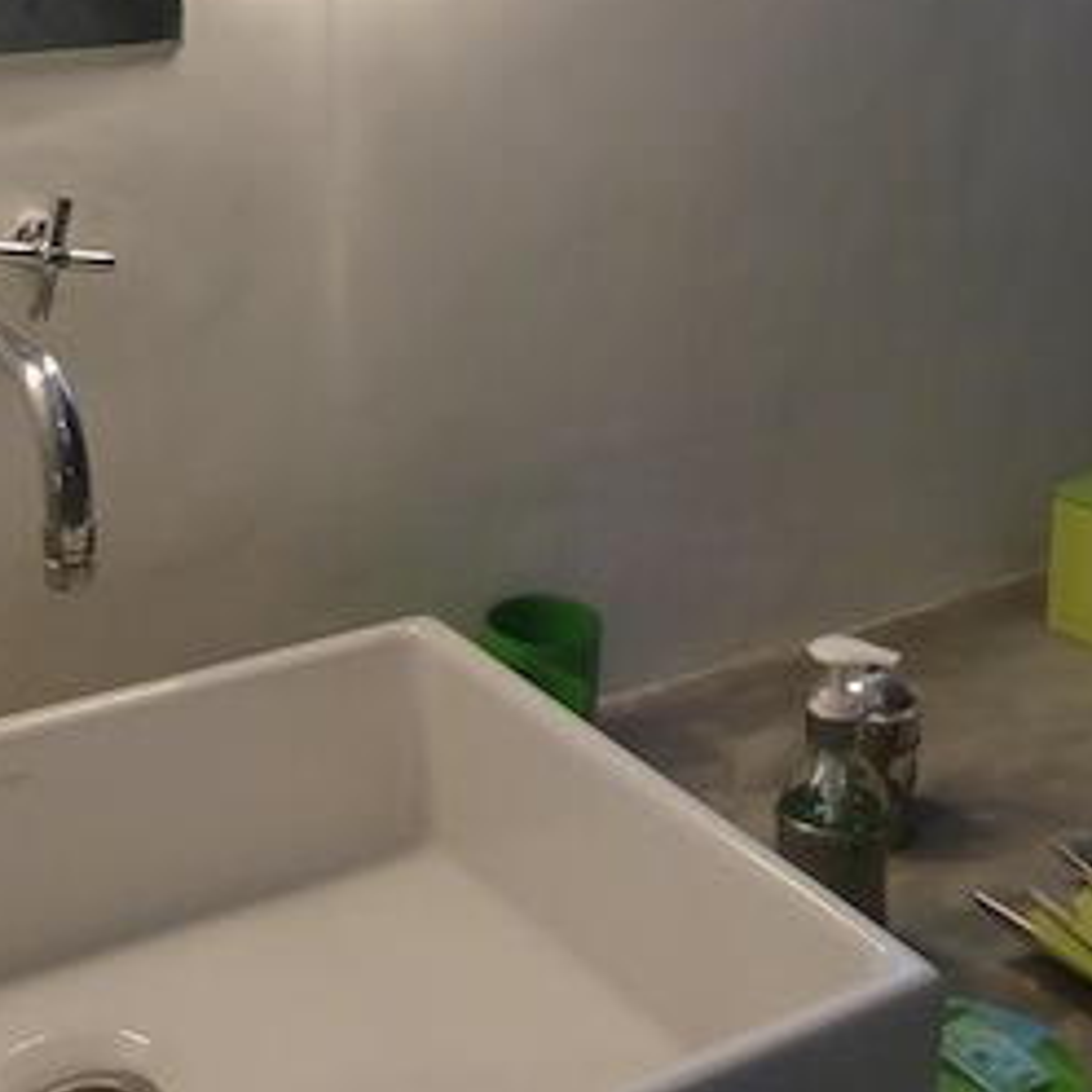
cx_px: 537
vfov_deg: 29.2
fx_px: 2034
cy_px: 181
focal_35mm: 57
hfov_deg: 30.0
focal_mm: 4.3
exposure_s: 1/40
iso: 400
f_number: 3.3
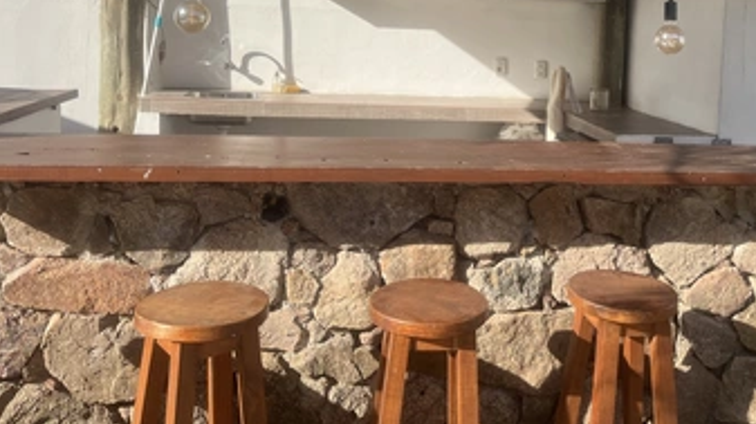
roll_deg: -2.4
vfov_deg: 30.8
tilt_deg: -2.5
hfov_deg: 53.2
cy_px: 58
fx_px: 741
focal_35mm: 37
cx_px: 489
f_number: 1.6
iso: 50
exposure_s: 1/1832
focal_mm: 5.1
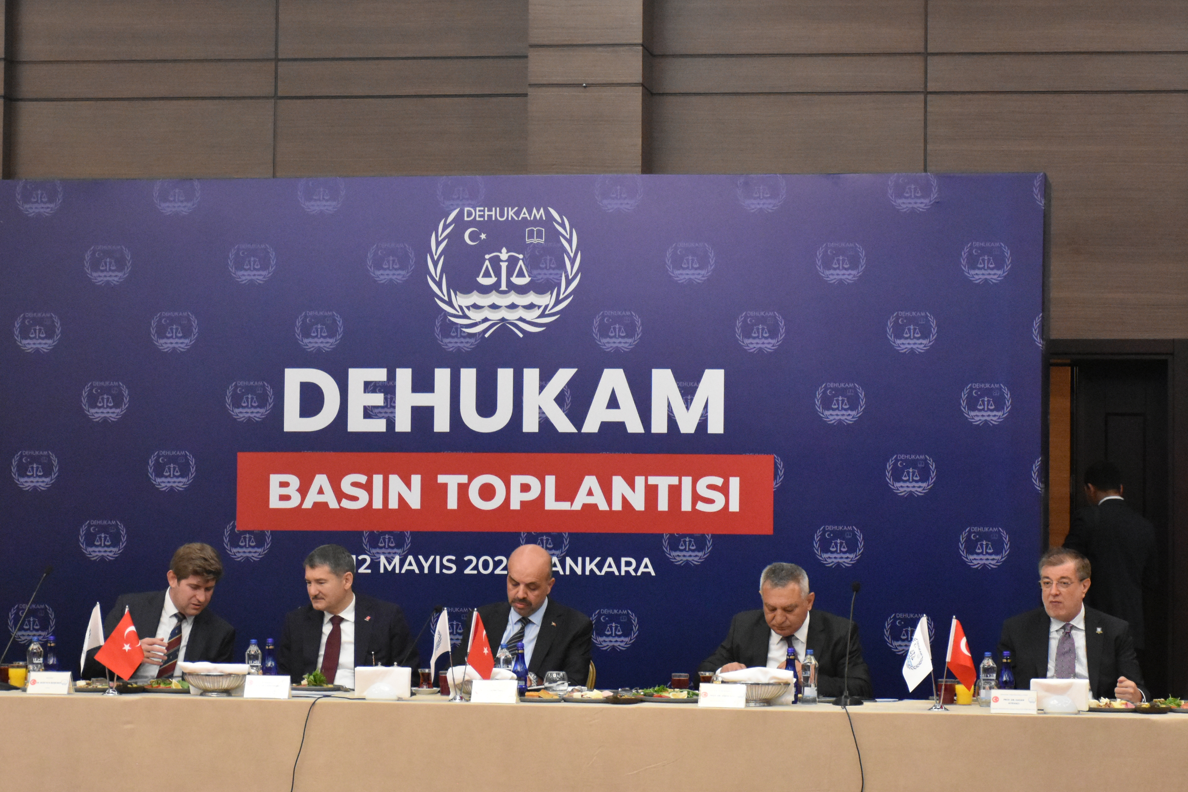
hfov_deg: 20.6
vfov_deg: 13.8
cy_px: 351
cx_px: 648
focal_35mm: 99
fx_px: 3267
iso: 5600
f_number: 4.8
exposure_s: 1/60
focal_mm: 52
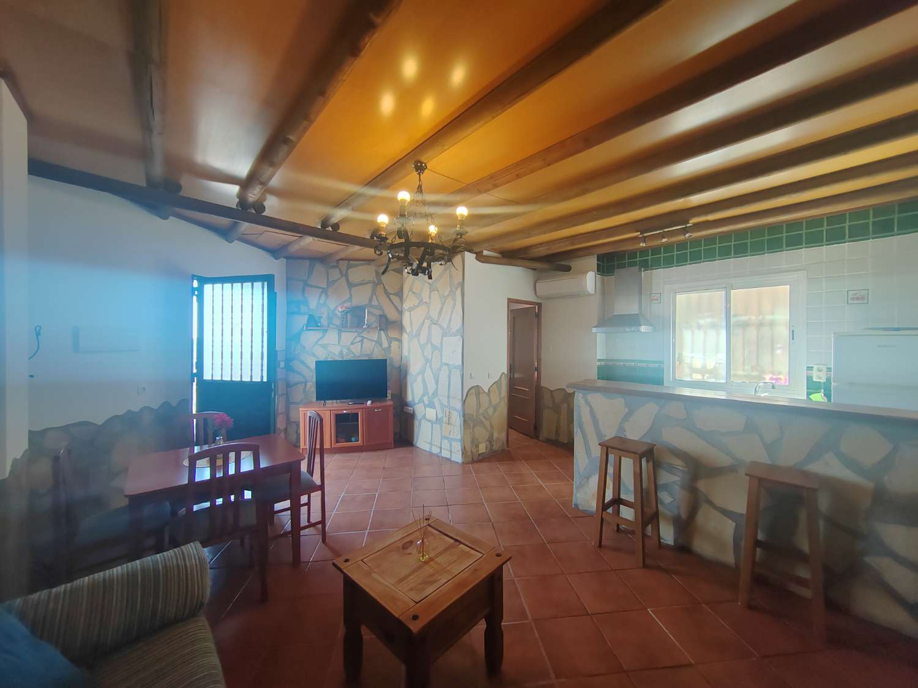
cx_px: 459
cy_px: 344
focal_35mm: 13
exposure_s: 1/50
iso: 200
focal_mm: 2.16
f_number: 2.2
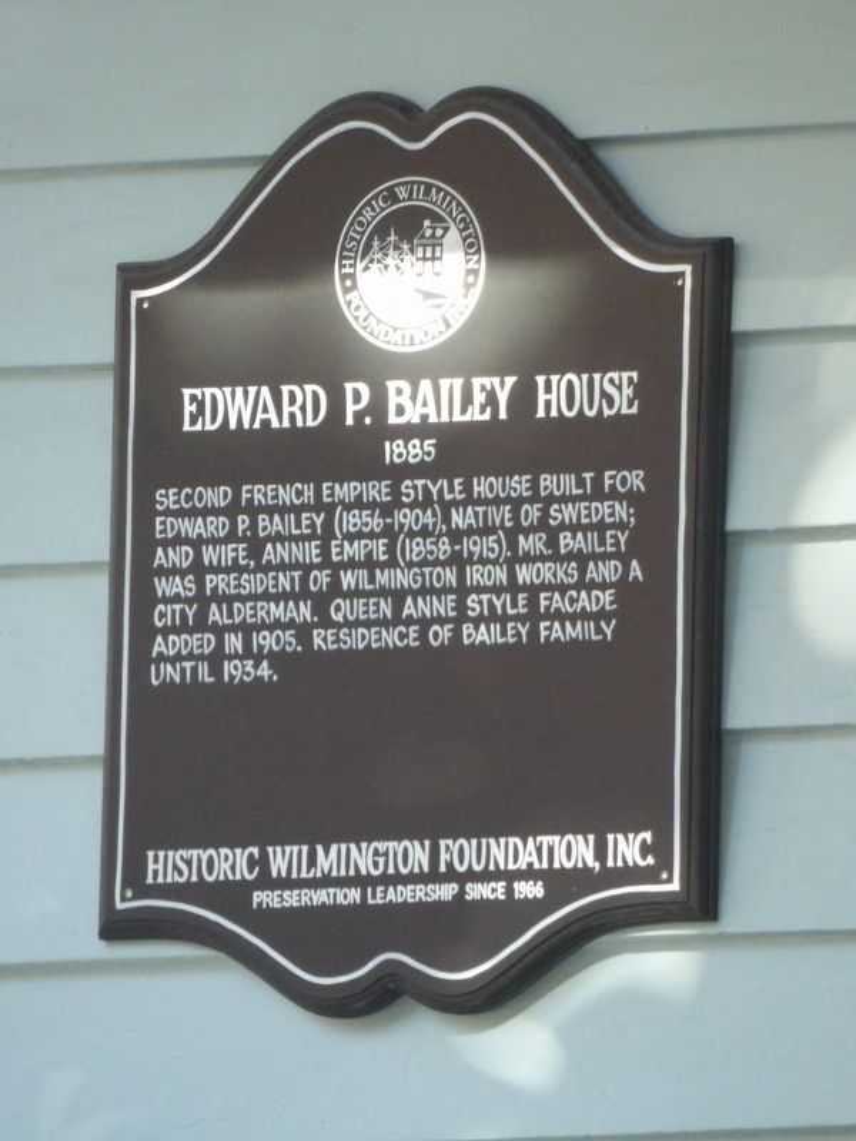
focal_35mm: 1053
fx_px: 34719
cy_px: 570
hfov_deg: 1.4
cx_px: 428
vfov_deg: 1.9
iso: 800
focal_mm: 188.8
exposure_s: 1/102
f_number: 5.7
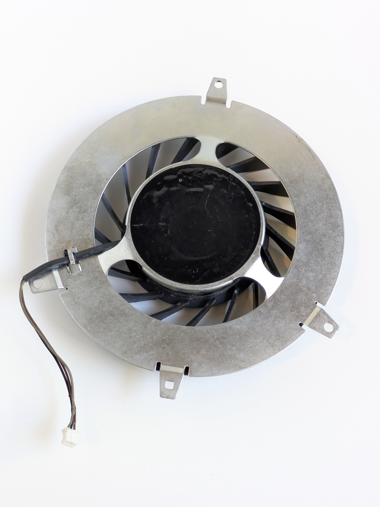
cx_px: 190
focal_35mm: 51
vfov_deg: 37.5
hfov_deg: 28.6
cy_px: 254
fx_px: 746
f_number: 1.89
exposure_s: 1/50
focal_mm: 5.43
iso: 350
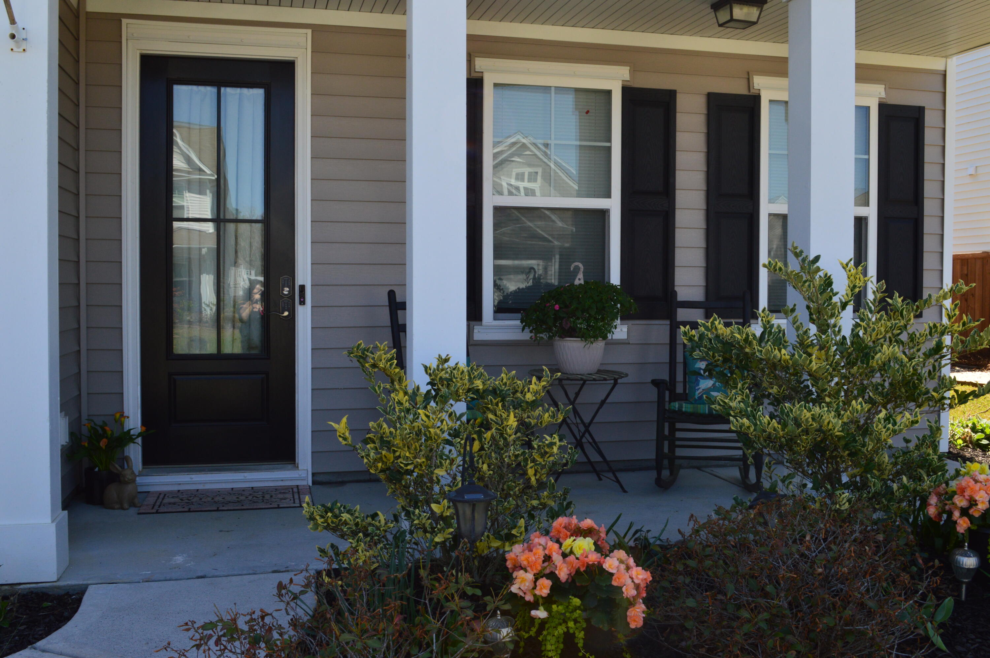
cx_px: 495
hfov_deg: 53.2
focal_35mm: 36
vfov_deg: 36.8
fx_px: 989
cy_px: 329
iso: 400
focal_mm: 24
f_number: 10
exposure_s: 1/200
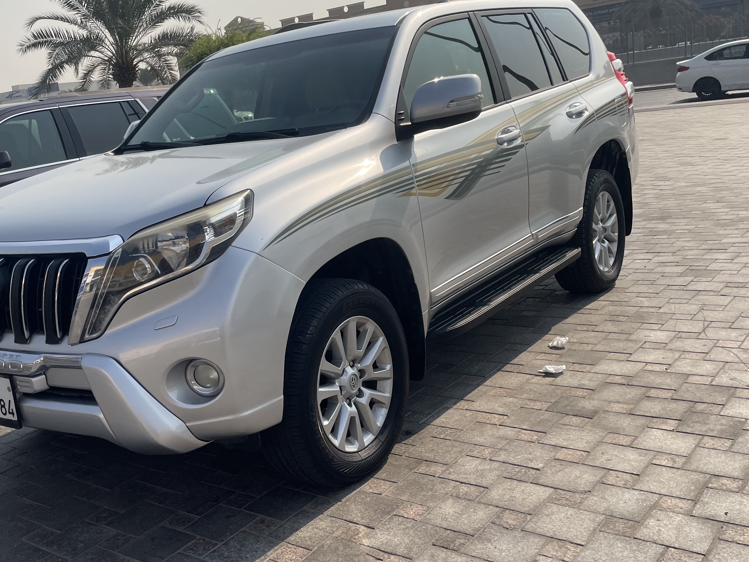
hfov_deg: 48.5
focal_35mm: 38
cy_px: 267
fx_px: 822
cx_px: 278
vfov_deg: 37.7
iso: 32
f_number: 1.6
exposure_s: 1/4831
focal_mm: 4.2
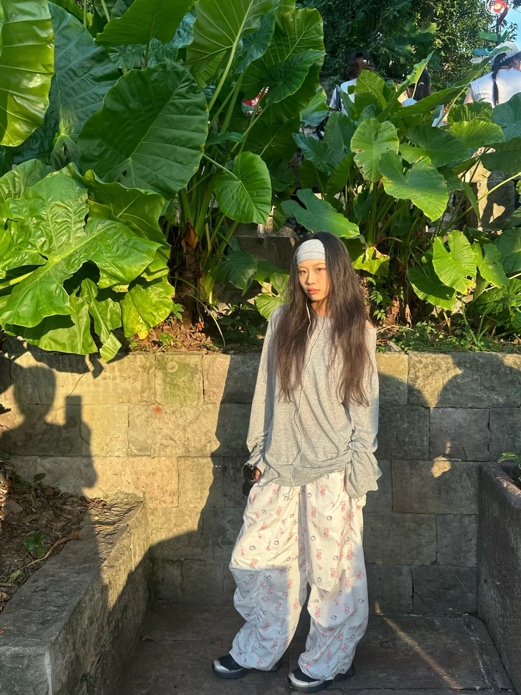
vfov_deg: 67.3
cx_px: 260
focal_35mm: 26
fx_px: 522
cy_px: 348
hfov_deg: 53.1
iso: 125
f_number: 1.5
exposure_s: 1/60
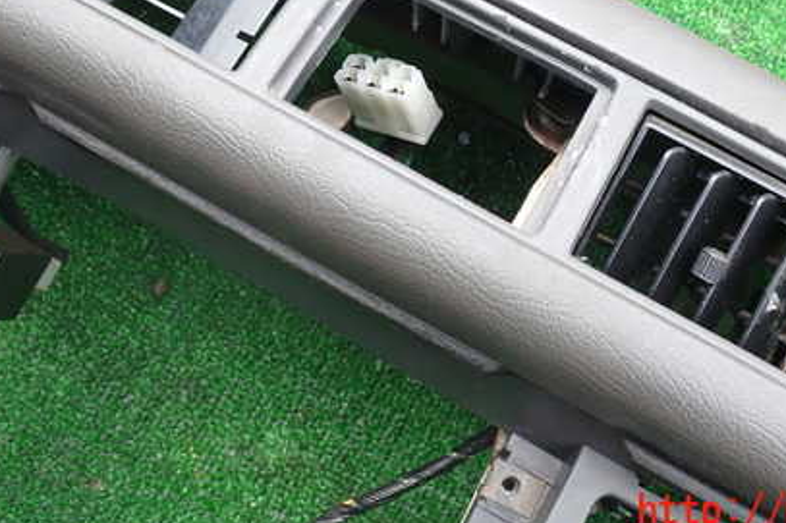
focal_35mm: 46
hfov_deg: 42.4
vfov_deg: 28.6
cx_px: 494
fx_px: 1004
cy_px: 102
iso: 100
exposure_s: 1/125
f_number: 3.2
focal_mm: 5.4
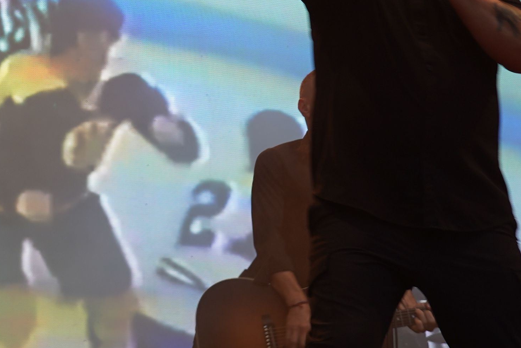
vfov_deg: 11.1
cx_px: 27
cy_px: 11
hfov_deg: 16.5
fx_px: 1766
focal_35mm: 122
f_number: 4
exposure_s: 1/60
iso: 100
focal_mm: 30
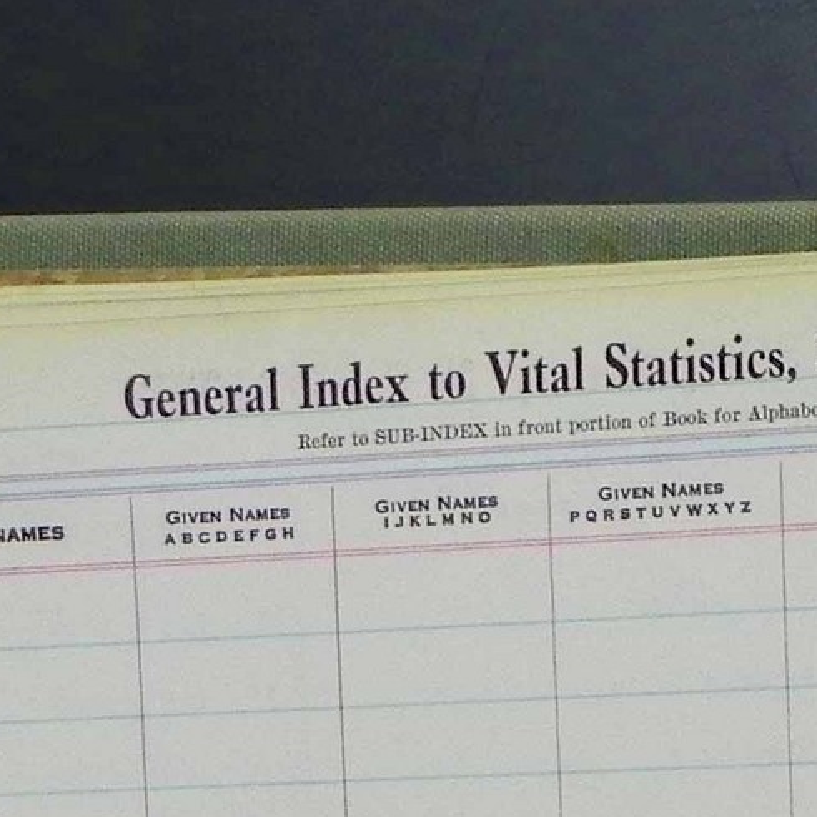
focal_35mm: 131
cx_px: 1779
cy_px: 627
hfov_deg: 11.6
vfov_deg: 13.3
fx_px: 3498
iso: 125
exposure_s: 1/30
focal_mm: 4.6
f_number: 2.8
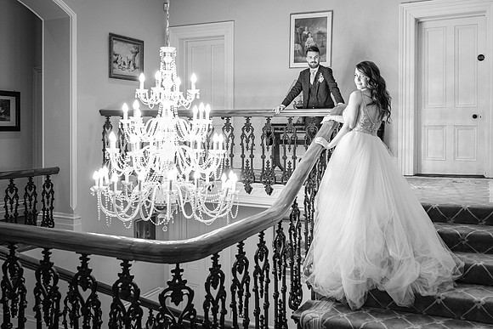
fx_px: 458
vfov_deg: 39.4
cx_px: 268
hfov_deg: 56.5
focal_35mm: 33
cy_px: 135
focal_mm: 18.7
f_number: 2.8
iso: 1600
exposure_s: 1/125
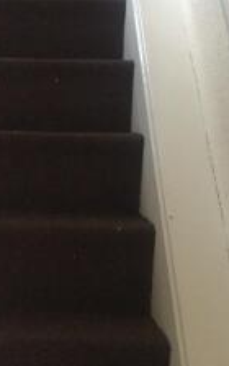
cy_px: 133
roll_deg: -1.2
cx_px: -11
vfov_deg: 33.8
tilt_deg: -0.2
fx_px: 599
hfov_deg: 20.8
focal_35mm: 60
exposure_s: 1/30
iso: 200
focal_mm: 4.15
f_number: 2.2
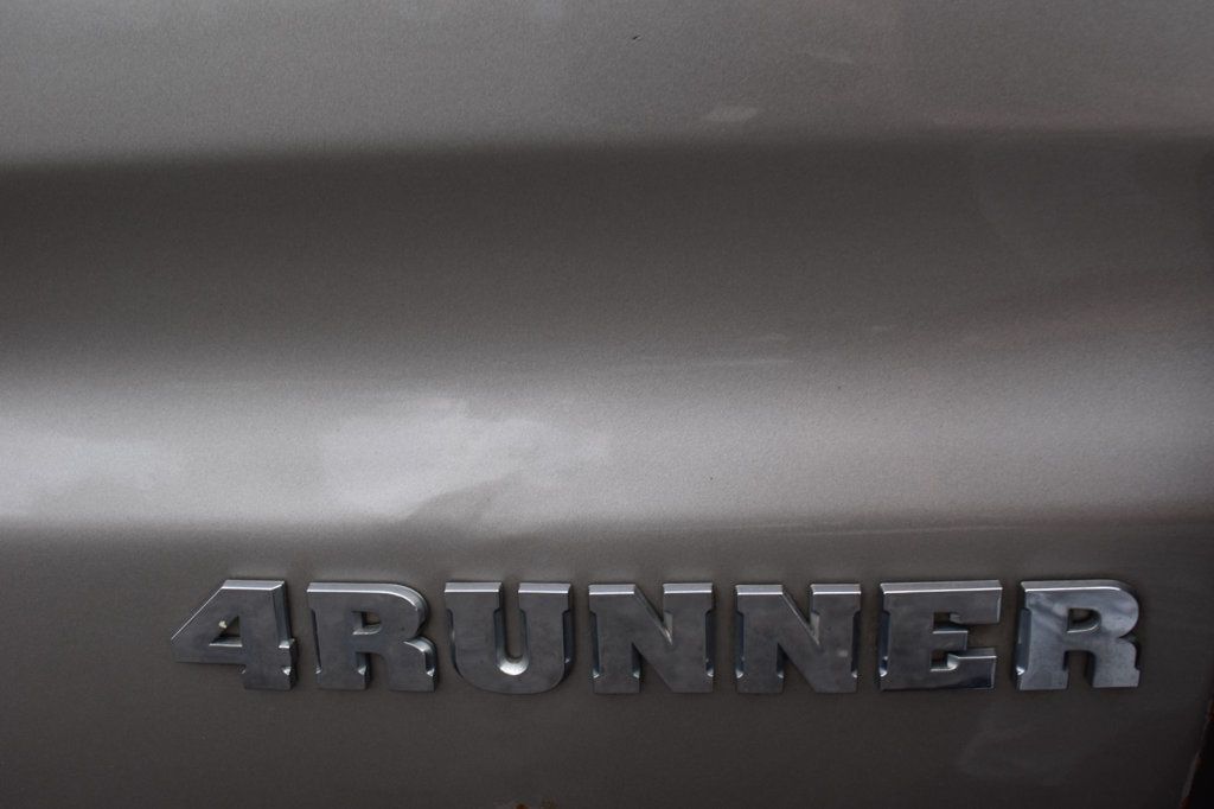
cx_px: 607
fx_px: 1163
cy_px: 404
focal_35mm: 34
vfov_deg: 38.3
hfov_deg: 55.1
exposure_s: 1/80
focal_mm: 23
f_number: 8
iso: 400
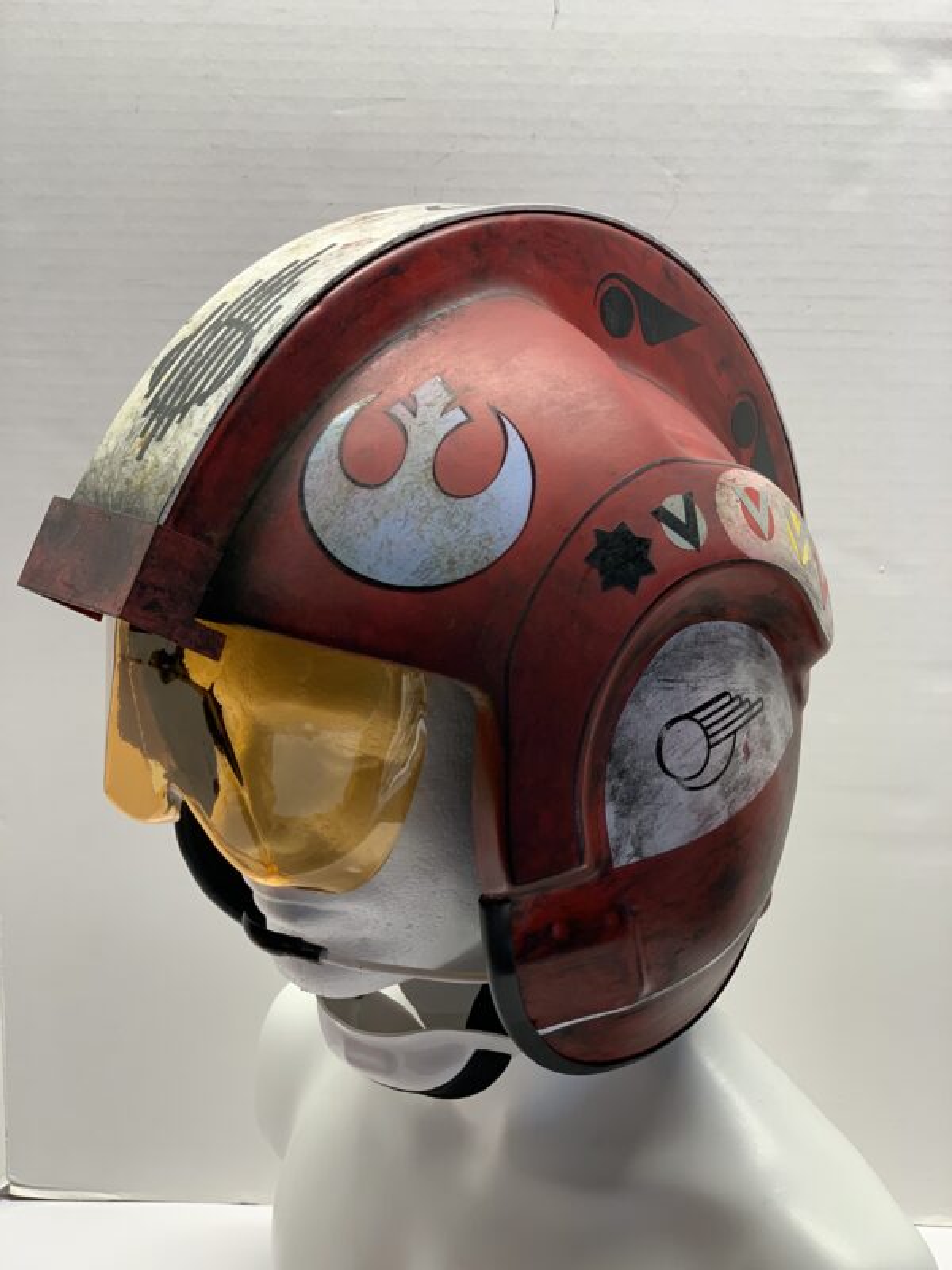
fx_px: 1907
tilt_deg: -12.9
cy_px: 635
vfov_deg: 36.8
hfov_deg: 28.0
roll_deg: +0.9
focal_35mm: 52
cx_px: 476
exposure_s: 1/60
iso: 80
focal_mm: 6
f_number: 2.4
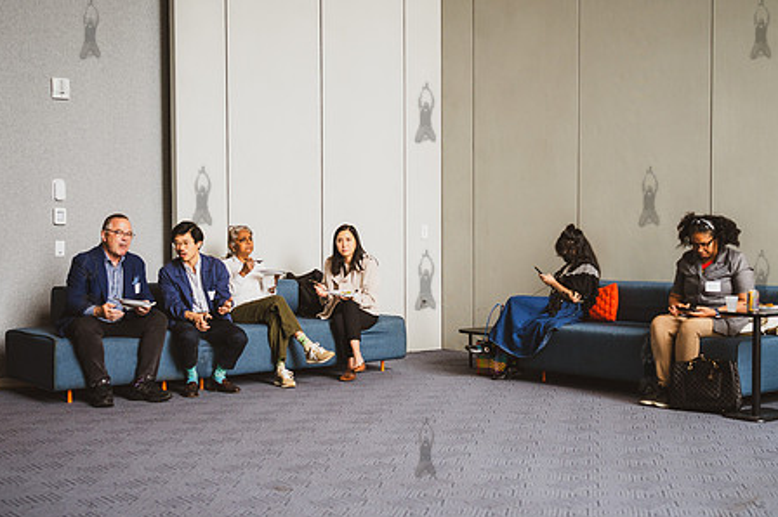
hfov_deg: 41.9
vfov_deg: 28.6
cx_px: 413
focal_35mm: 47
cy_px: 279
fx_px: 1015
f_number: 2.8
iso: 400
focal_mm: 35
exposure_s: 1/200
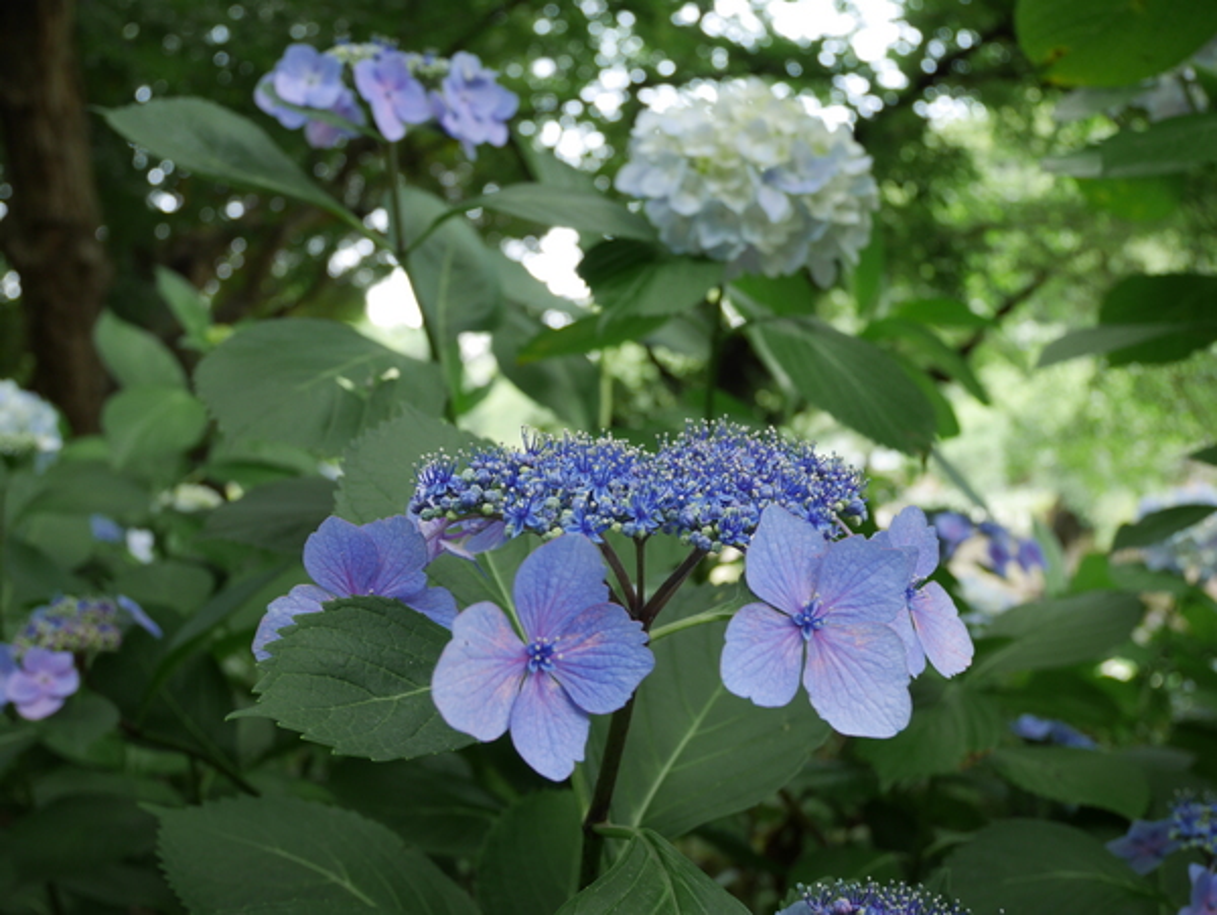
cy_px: 458
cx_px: 608
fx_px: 1267
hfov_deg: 51.3
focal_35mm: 36
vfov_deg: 39.7
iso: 250
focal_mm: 18
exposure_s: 1/60
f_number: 4.2
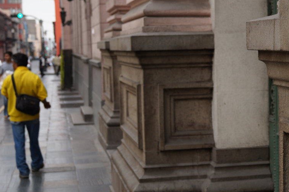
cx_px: 223
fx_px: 673
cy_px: 106
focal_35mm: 84
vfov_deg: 16.3
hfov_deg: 23.9
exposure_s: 1/160
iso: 160
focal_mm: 35
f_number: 4.5
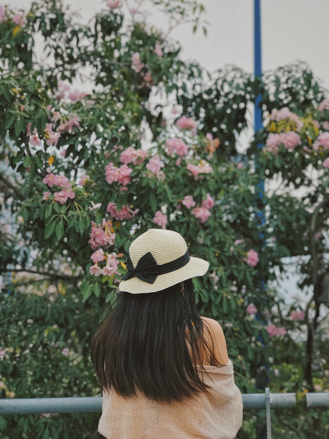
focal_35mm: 57
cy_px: 220
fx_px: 722
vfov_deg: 33.8
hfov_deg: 25.7
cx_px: 164
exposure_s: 1/50
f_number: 2.8
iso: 25
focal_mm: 6.6
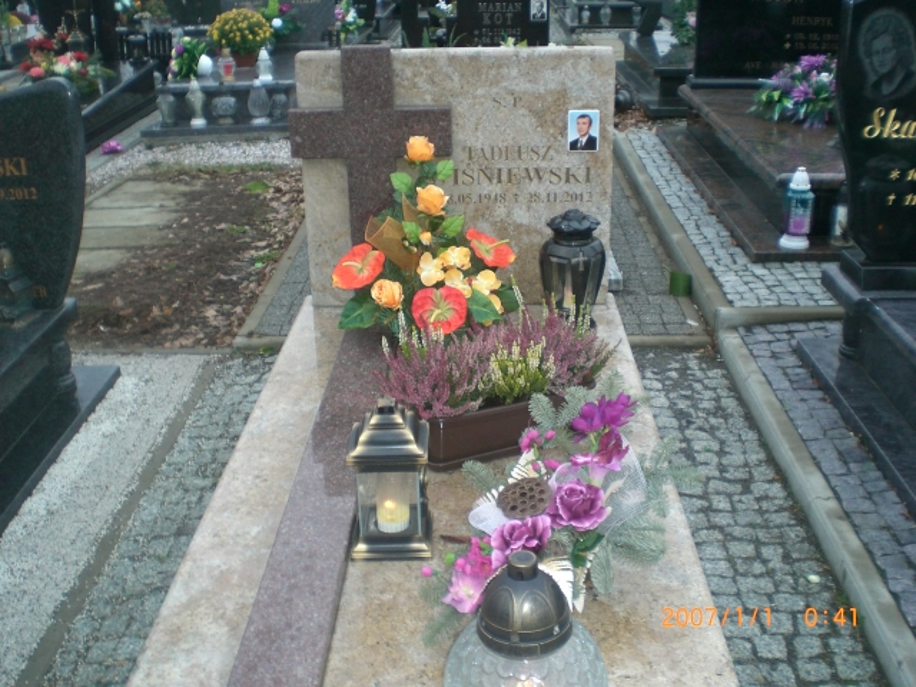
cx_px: 458
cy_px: 344
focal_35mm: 38
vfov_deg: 37.7
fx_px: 1006
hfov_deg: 49.0
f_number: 3.1
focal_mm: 6.3
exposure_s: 1/80
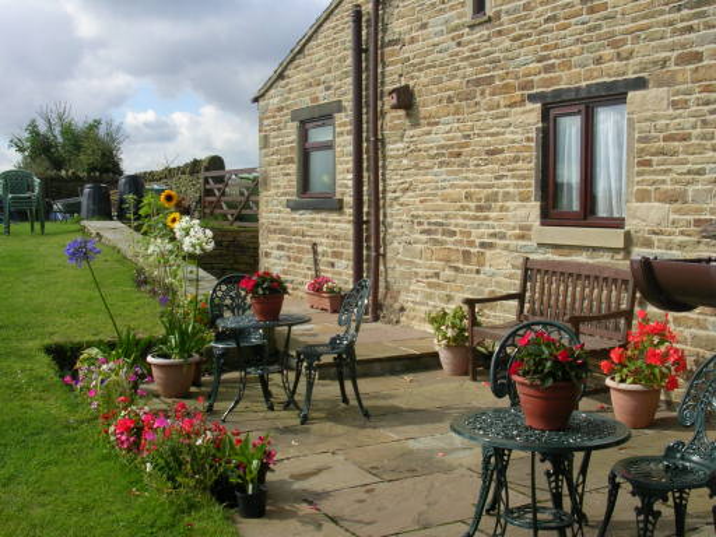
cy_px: 268
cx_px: 358
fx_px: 889
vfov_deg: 33.6
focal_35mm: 43
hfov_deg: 43.9
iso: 50
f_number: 5.9
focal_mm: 6.6
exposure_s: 1/225
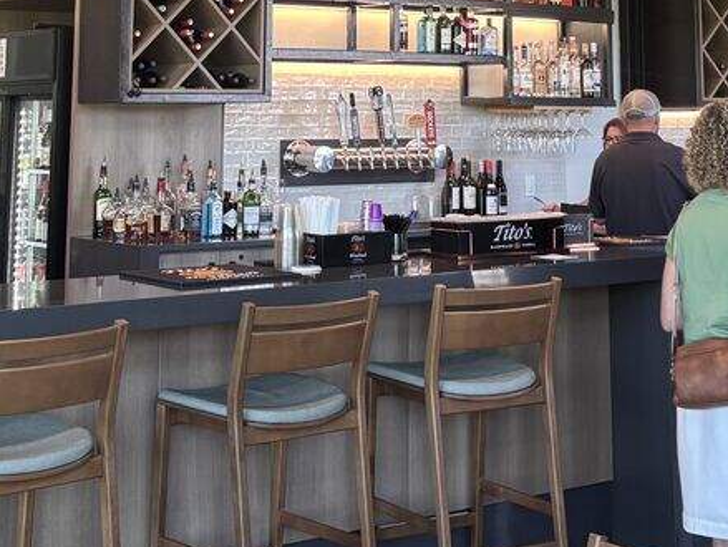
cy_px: -103
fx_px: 1494
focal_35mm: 71
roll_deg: +0.2
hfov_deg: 27.4
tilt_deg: +8.0
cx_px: 410
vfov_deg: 19.6
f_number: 1.6
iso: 100
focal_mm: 5.96
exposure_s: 1/120
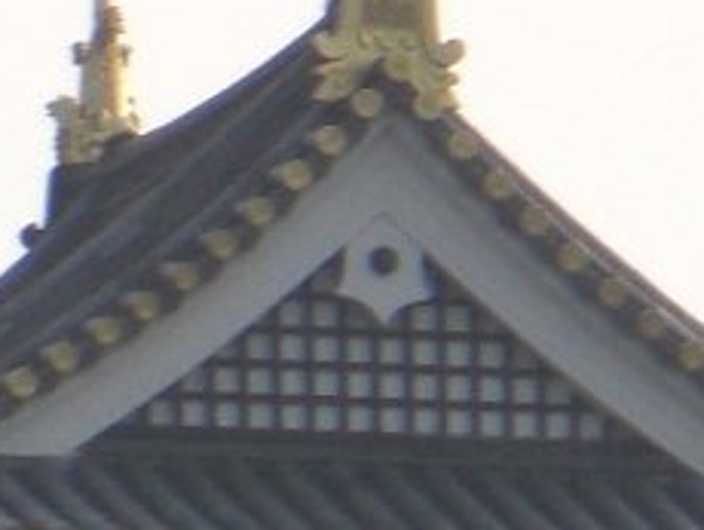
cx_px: 178
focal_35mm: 1847
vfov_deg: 0.8
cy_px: 1584
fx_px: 37602
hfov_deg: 1.1
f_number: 5.3
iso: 100
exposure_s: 1/500
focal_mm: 44.1
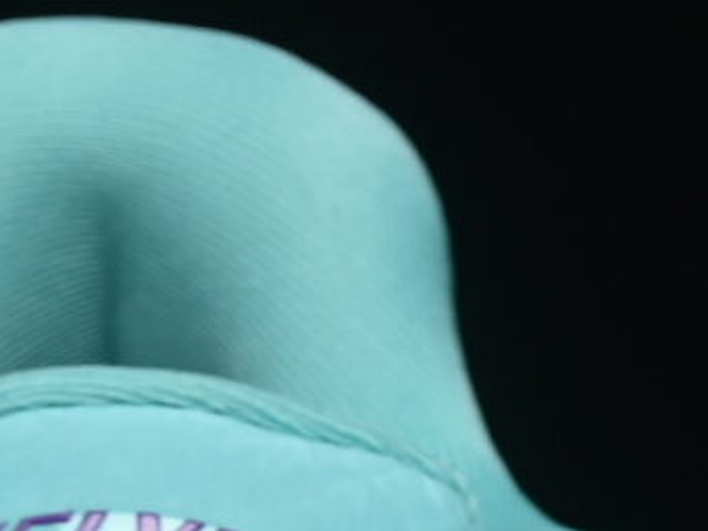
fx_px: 11106
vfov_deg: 2.7
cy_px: 1661
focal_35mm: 543
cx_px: -485
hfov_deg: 3.6
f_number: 6.3
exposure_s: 1/60
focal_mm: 50
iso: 160
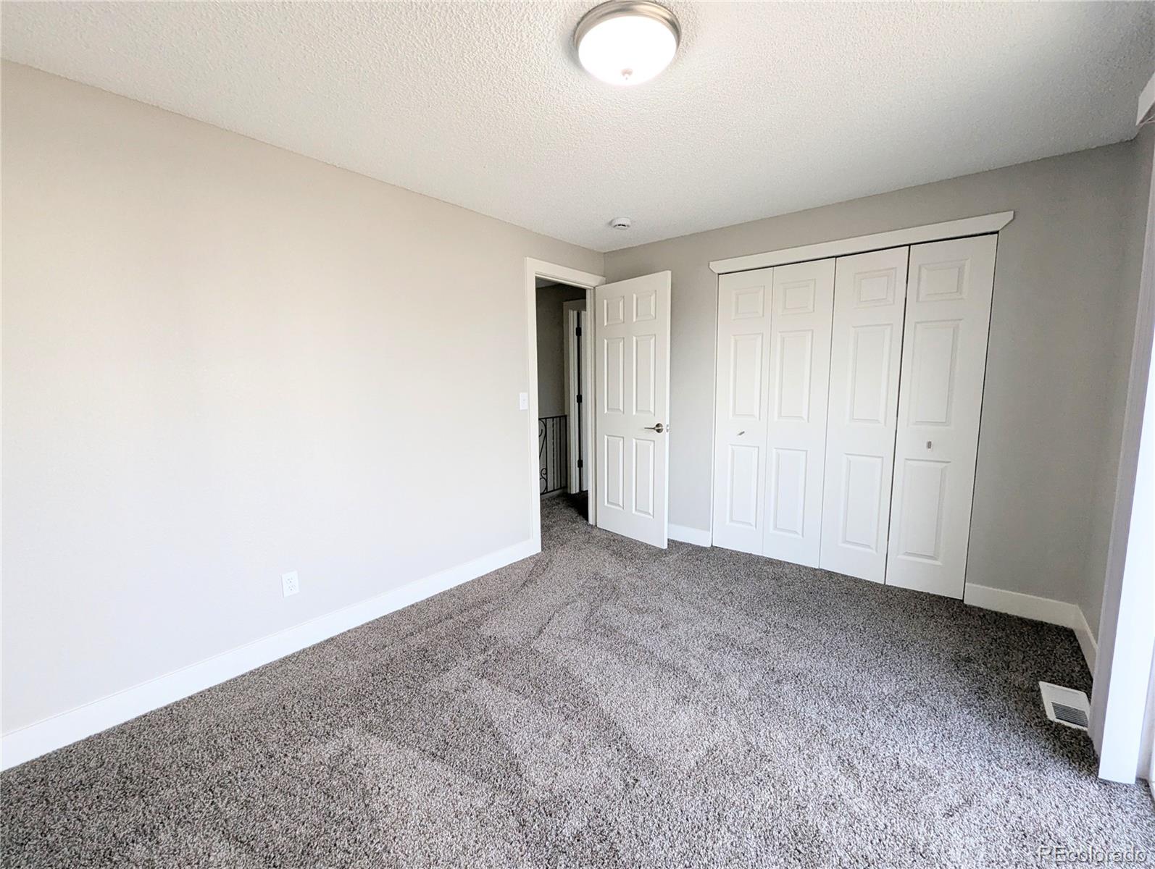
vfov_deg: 90.1
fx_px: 434
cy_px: 434
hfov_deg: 106.1
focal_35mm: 13
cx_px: 578
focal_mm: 1.95
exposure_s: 1/120
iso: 54
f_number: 2.2
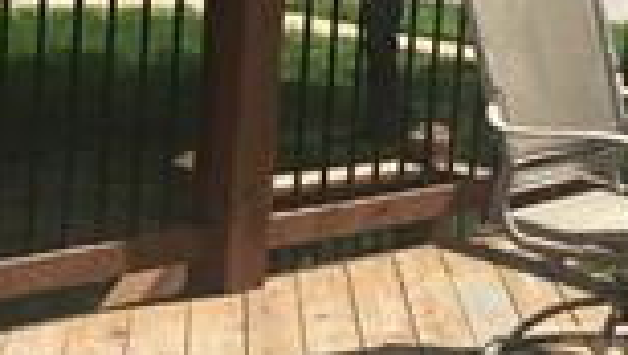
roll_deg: -3.8
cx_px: 159
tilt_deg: -8.7
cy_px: 53
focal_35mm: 131
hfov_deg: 16.3
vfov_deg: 9.3
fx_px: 2184
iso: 25
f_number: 2.2
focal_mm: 4.15
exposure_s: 1/1148
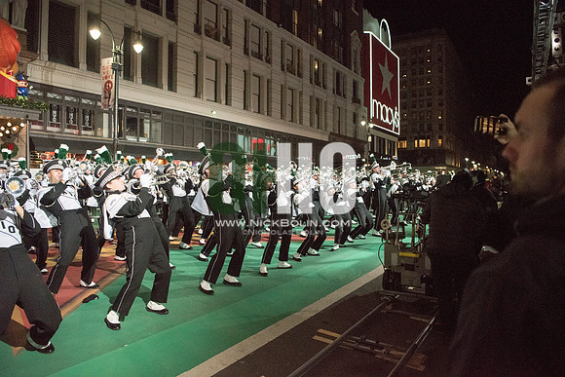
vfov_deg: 53.2
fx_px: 377
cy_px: 188
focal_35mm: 24
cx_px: 282
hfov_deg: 73.7
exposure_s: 1/3200
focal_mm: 24
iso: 8000
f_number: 2.8
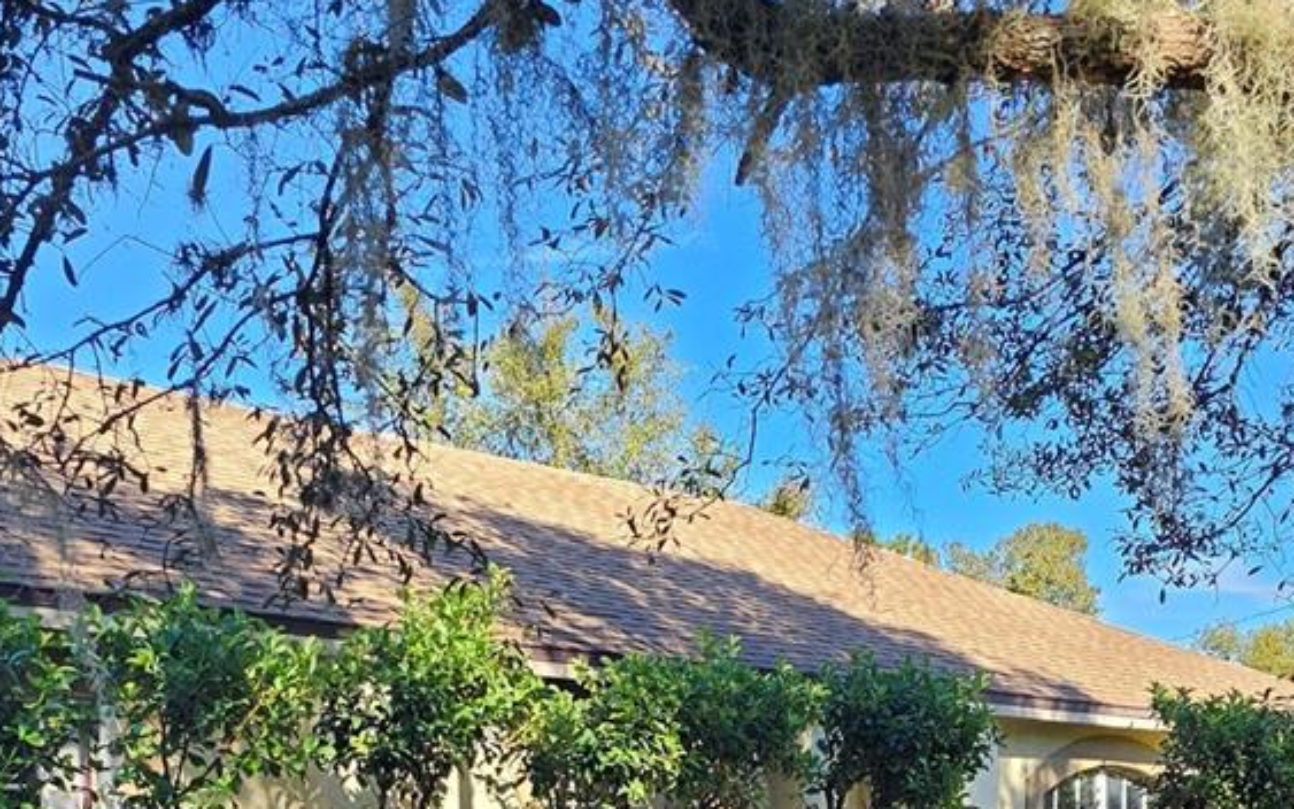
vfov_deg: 22.6
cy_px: 1002
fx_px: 1834
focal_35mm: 52
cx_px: 503
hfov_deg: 38.7
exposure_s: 1/180
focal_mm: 6.3
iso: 12
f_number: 1.7
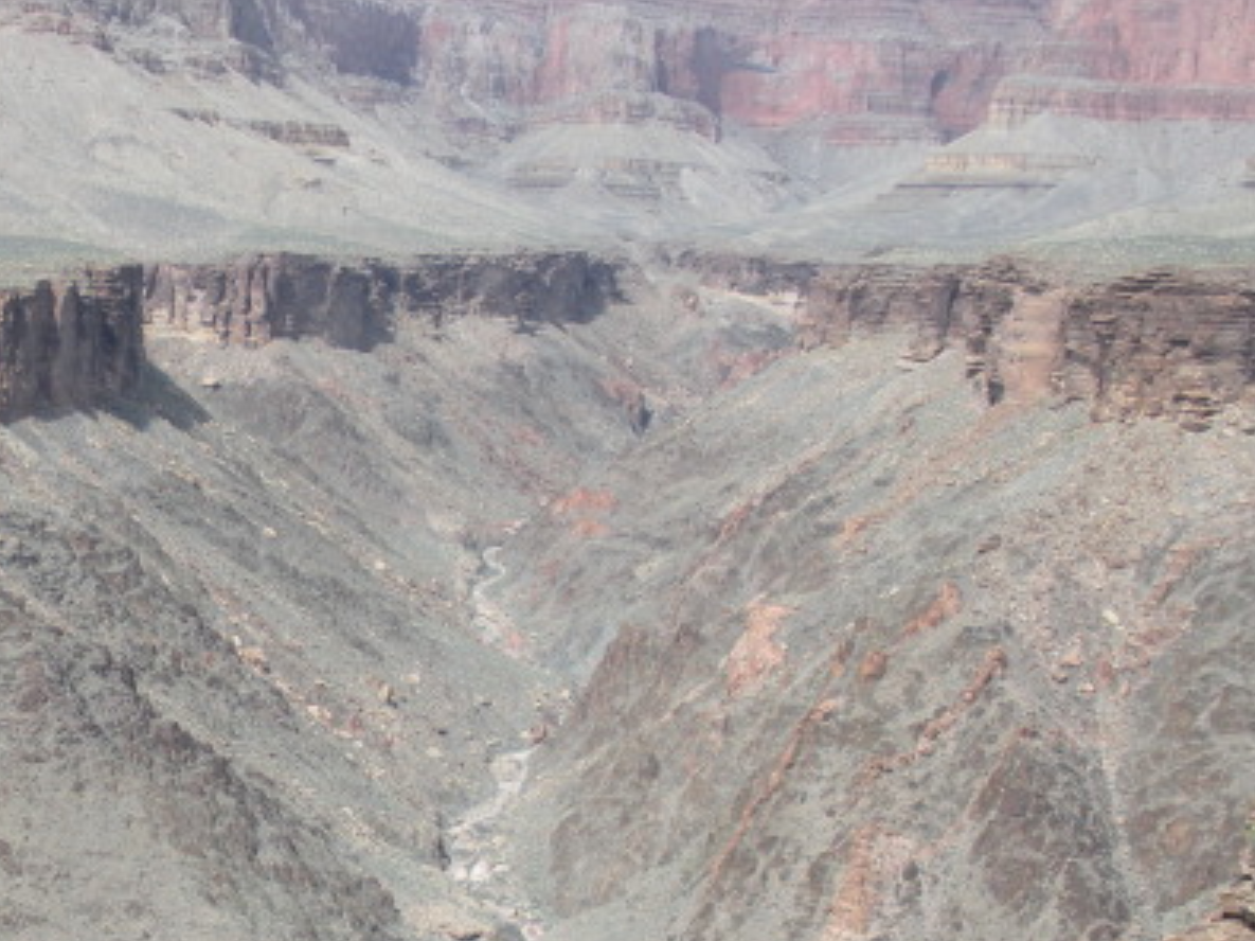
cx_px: 264
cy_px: 741
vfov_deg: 20.0
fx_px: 2646
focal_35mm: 73
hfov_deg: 26.2
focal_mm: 6.3
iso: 64
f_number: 3.5
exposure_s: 1/427
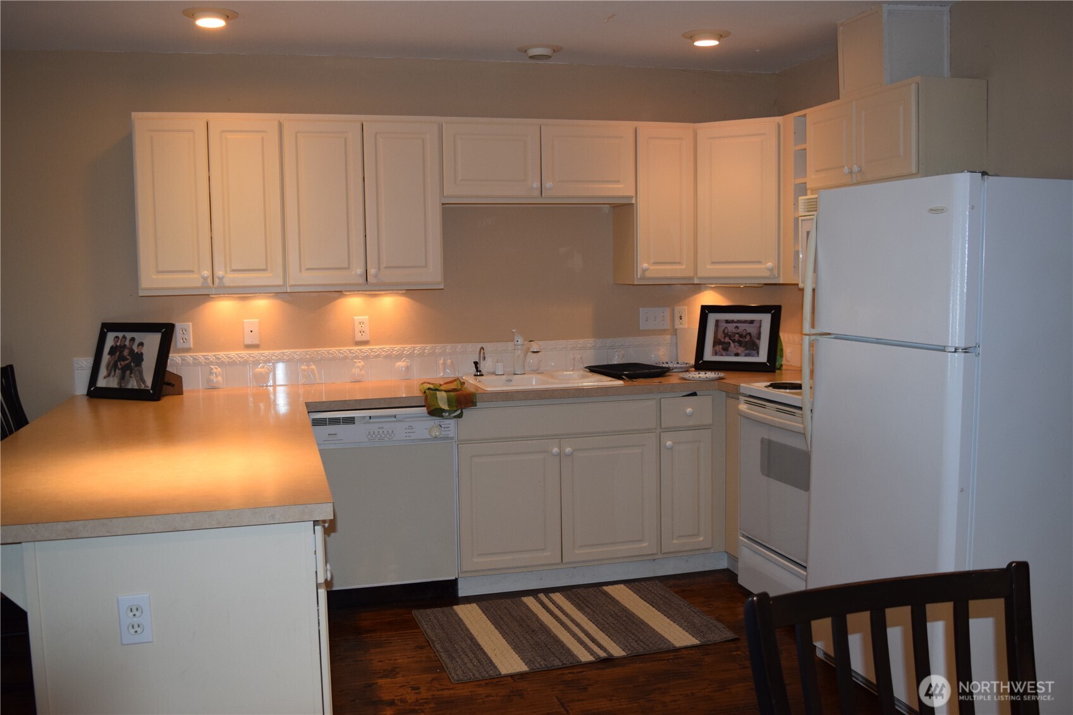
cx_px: 536
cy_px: 358
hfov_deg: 57.2
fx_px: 983
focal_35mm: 33
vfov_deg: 40.0
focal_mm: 22
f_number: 4.5
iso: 800
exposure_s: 1/80
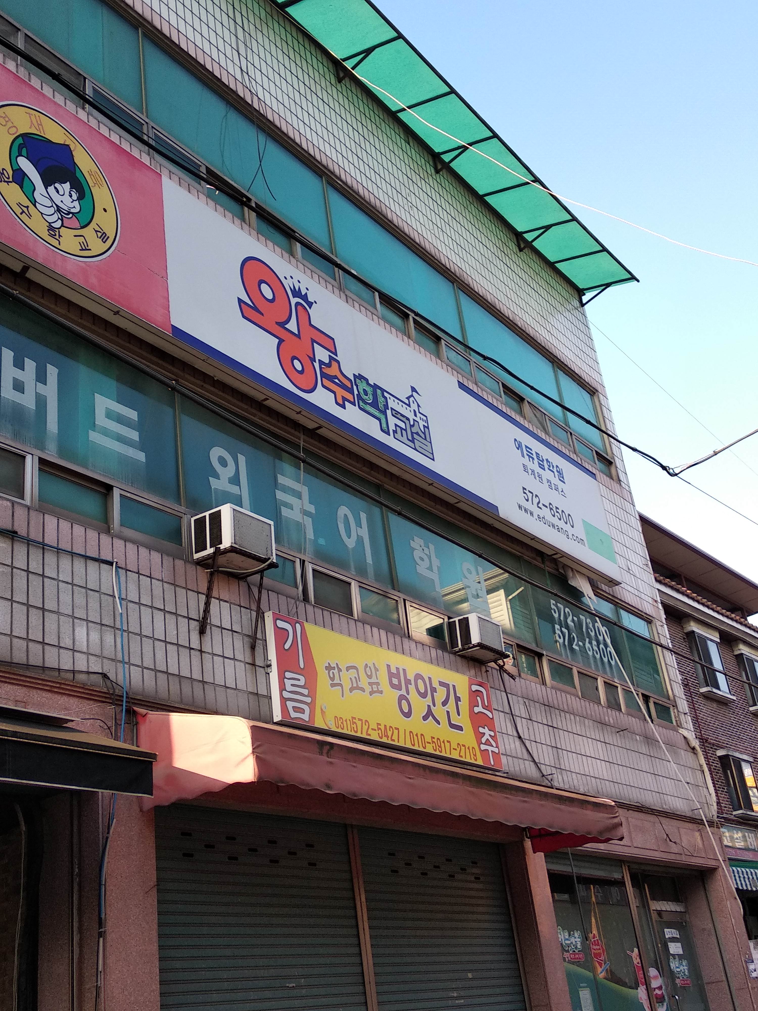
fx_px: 759
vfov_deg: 67.3
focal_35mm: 26
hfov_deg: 53.1
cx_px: 379
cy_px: 506
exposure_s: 1/190
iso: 100
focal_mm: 3.81
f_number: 2.2
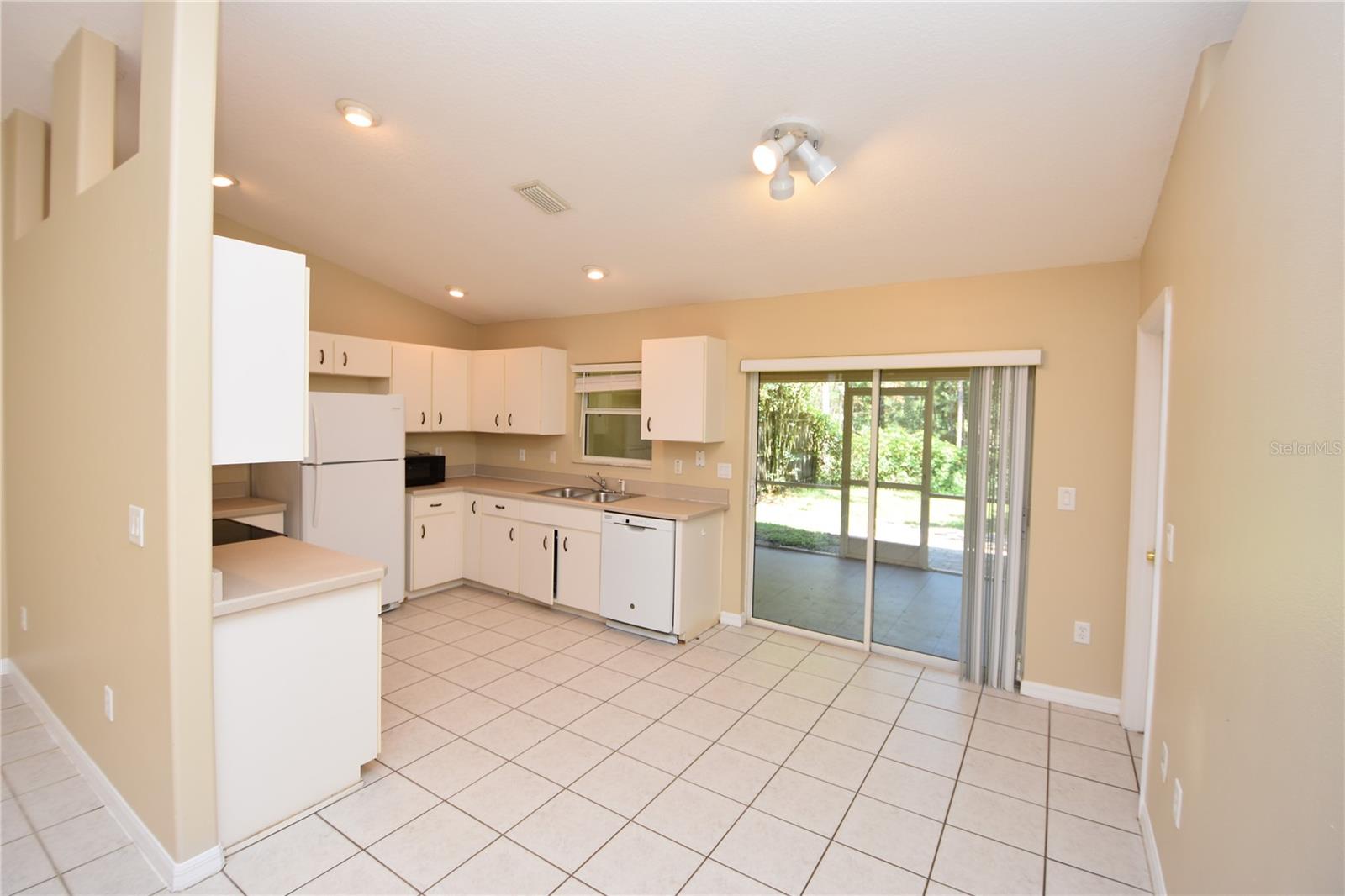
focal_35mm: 15
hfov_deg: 100.4
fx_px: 560
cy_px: 448
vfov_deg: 77.3
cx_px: 672
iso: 220
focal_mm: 10
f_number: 4
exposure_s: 1/60
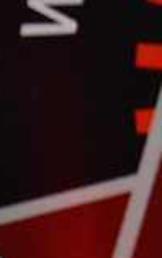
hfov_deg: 1.2
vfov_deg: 1.9
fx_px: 7897
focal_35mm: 1120
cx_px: 466
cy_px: -55
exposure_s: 1/800
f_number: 2.8
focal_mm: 200
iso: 4000
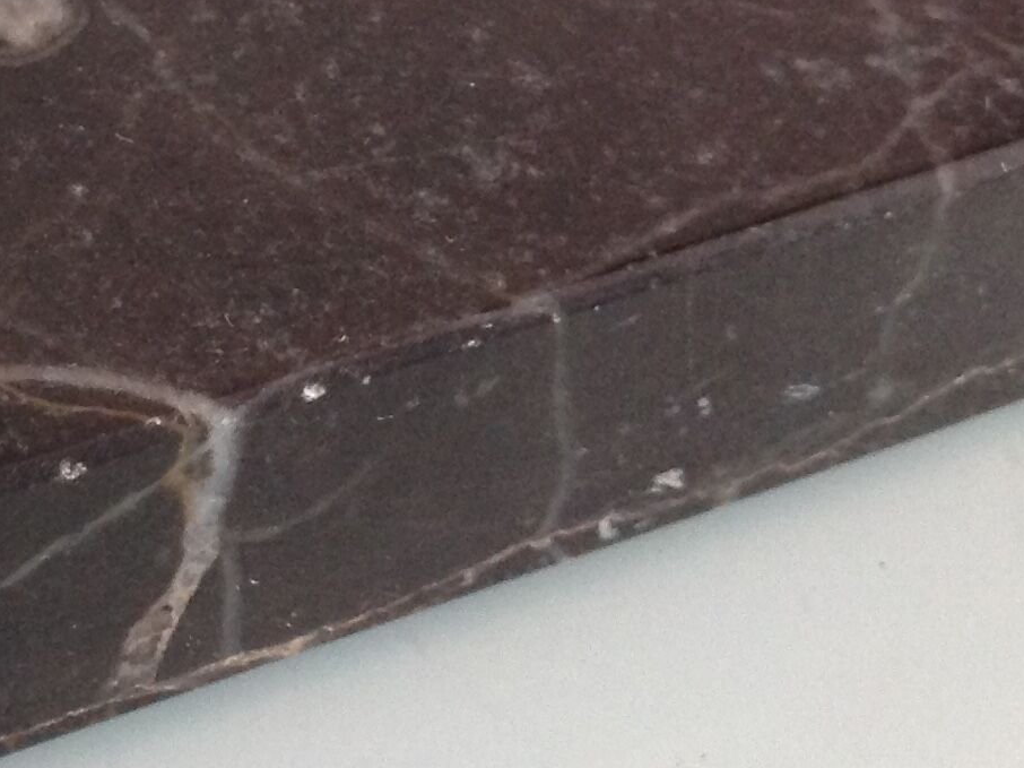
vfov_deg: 14.7
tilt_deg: -44.1
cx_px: -201
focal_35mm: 100
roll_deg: -1.1
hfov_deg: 18.6
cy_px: 126
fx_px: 2957
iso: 250
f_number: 2.4
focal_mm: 4.28
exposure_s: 1/15
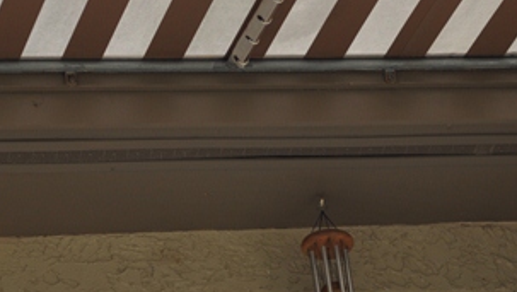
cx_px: 232
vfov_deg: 3.3
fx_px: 5090
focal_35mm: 371
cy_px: 178
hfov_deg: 5.8
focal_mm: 112
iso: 200
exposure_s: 1/160
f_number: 6.3
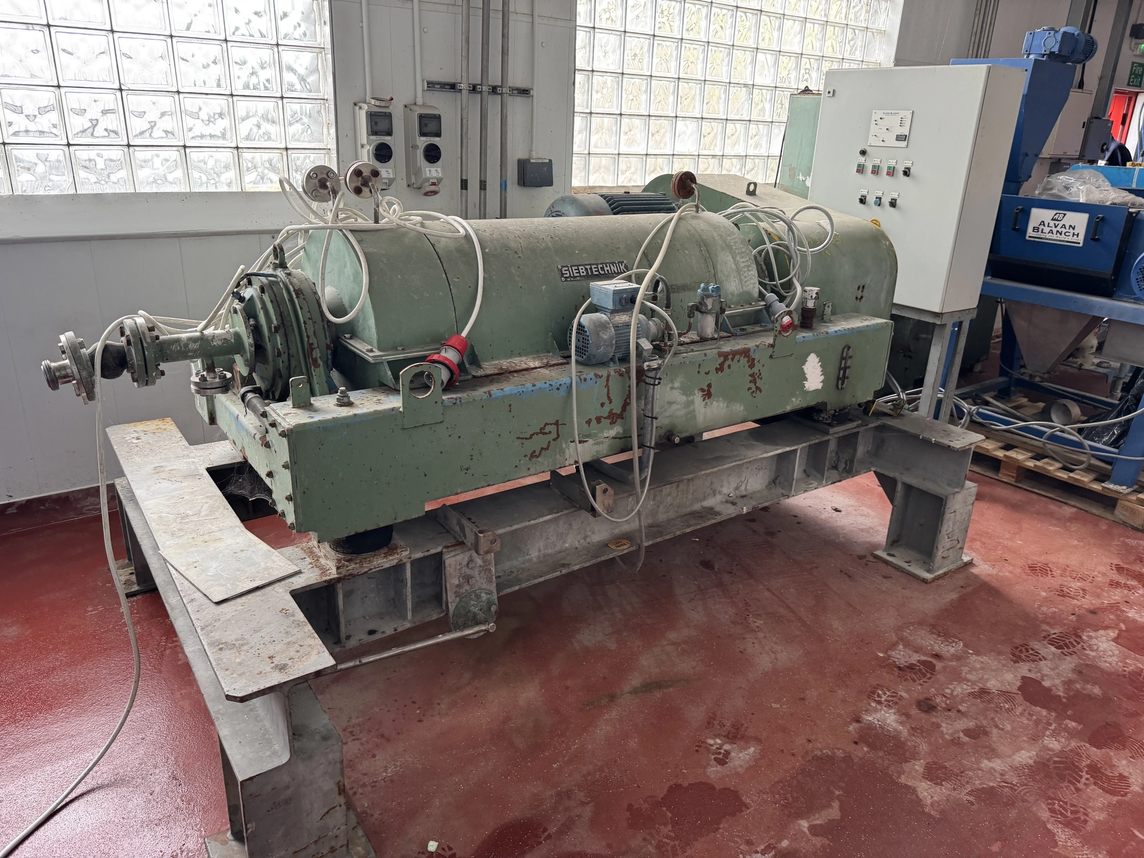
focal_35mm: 24
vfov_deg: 56.8
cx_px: 572
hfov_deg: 71.6
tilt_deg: -20.1
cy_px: 429
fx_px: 793
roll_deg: -1.0
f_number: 1.78
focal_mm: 6.76
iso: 160
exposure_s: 1/50
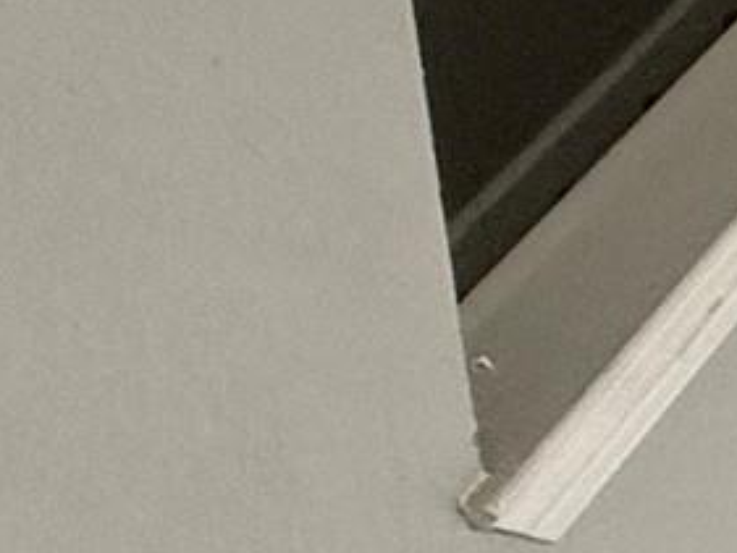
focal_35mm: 102
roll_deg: -1.5
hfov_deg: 10.0
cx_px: 2492
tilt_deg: -10.7
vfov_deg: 12.6
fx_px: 2173
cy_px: 1145
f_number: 2.2
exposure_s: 1/99
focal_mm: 2.22
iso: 250
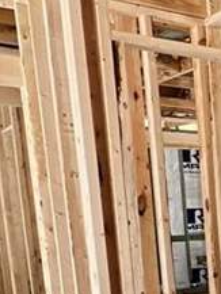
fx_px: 544
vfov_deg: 28.6
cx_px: 498
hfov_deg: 15.5
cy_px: 287
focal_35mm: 64
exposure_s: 1/99
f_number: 1.8
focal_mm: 1.57
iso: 64
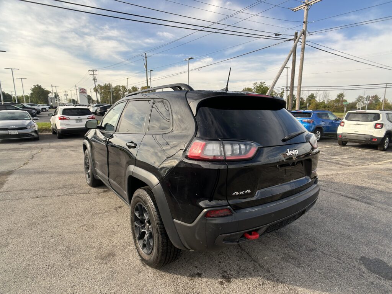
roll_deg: -2.1
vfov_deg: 53.1
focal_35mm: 26
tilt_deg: -11.6
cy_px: 147
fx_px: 294
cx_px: 196
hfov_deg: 67.3
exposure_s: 1/2083
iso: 50
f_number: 1.5
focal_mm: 5.7
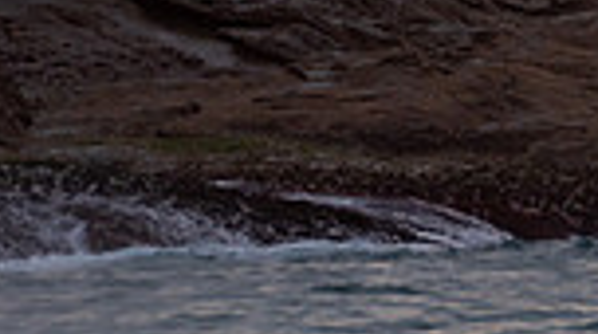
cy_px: -105
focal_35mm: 2458
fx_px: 38921
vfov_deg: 0.5
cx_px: 690
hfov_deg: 0.9
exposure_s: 1/800
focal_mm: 500
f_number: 5.6
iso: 160
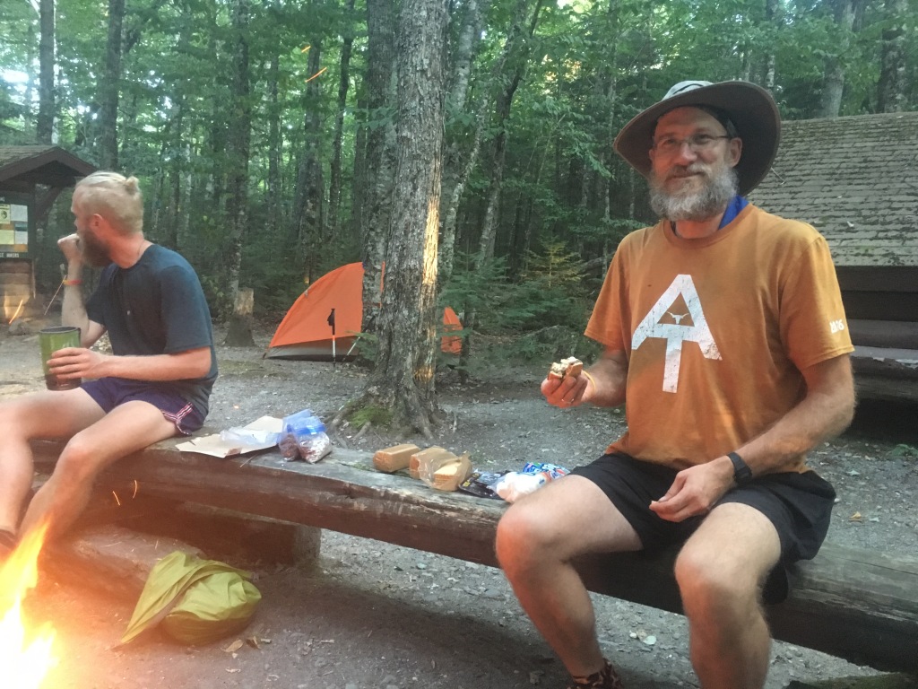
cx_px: 459
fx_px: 769
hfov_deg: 61.7
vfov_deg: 48.2
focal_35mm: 29
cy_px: 344
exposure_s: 1/15
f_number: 2.2
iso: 320
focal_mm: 4.15
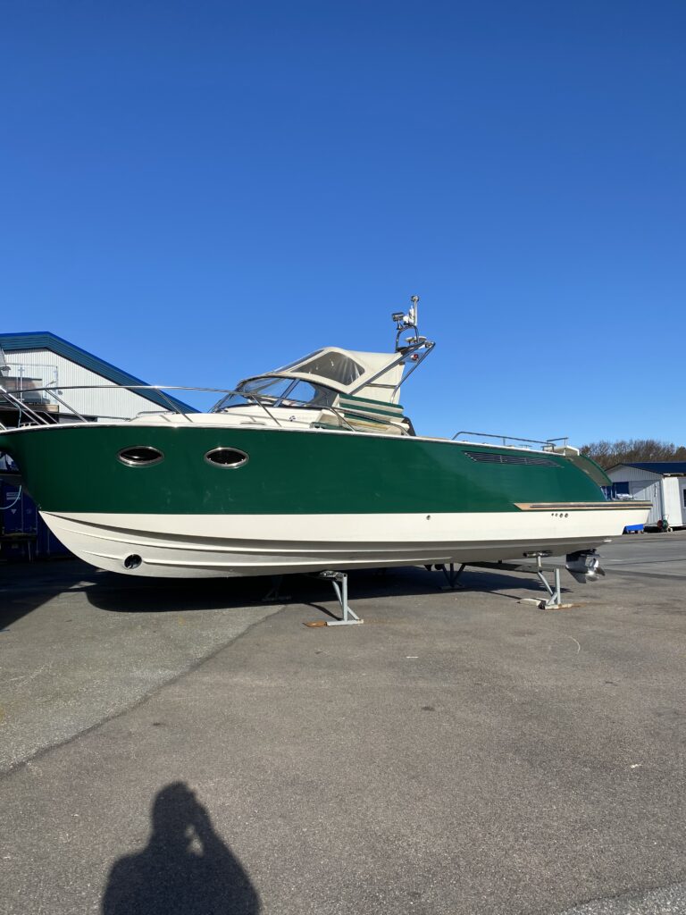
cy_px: 458
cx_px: 343
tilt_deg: +3.9
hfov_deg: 53.1
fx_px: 687
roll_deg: +1.8
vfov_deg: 67.3
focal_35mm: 26
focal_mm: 4.25
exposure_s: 1/3497
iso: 32
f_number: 1.8
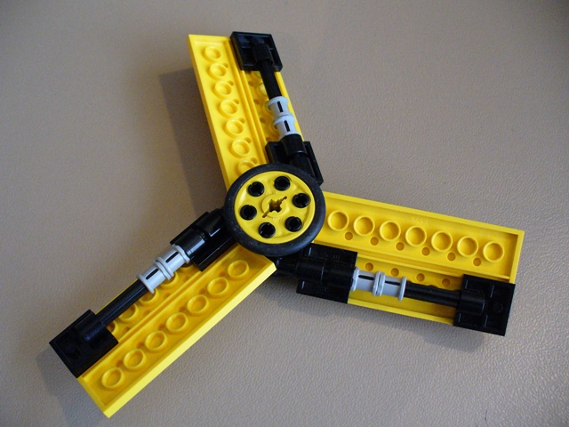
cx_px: 284
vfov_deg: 38.7
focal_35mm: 37
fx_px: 608
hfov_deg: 50.1
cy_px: 214
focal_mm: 6.1
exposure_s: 1/40
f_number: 2.8
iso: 400
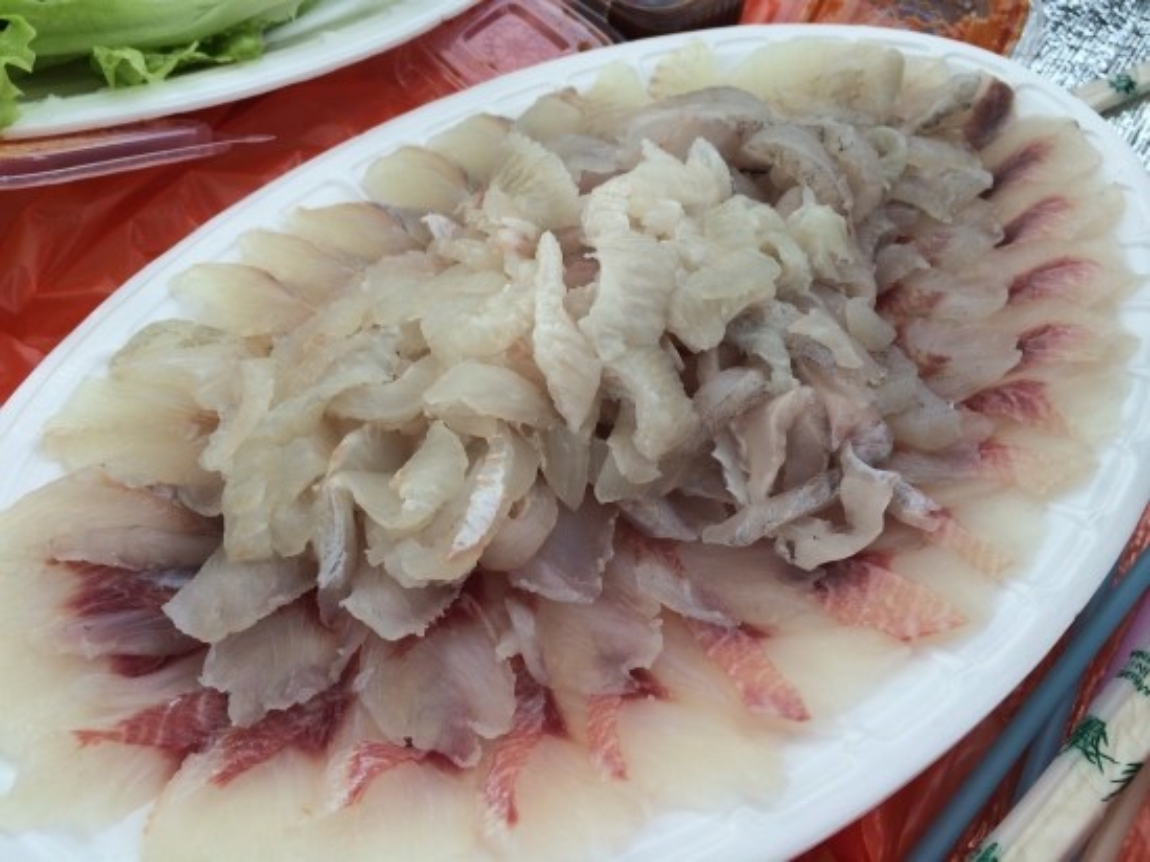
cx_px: 575
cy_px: 431
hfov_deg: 60.0
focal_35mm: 30
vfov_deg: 46.8
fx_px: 996
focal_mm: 4.12
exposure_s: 1/631
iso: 32
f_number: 2.2
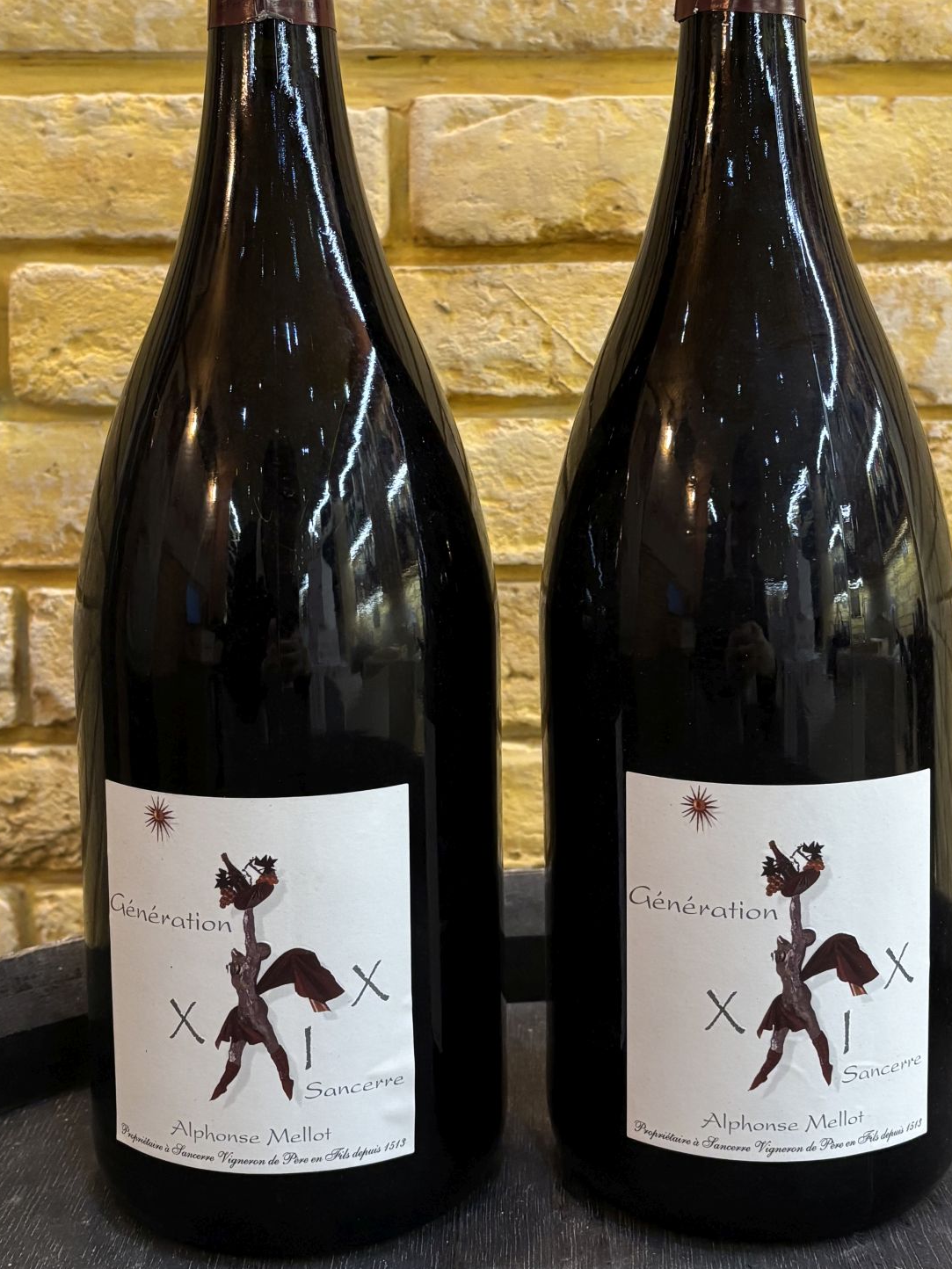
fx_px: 1650
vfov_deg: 41.9
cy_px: 507
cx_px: 532
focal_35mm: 45
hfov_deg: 32.1
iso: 400
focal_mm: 5.96
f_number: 1.6
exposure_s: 1/50
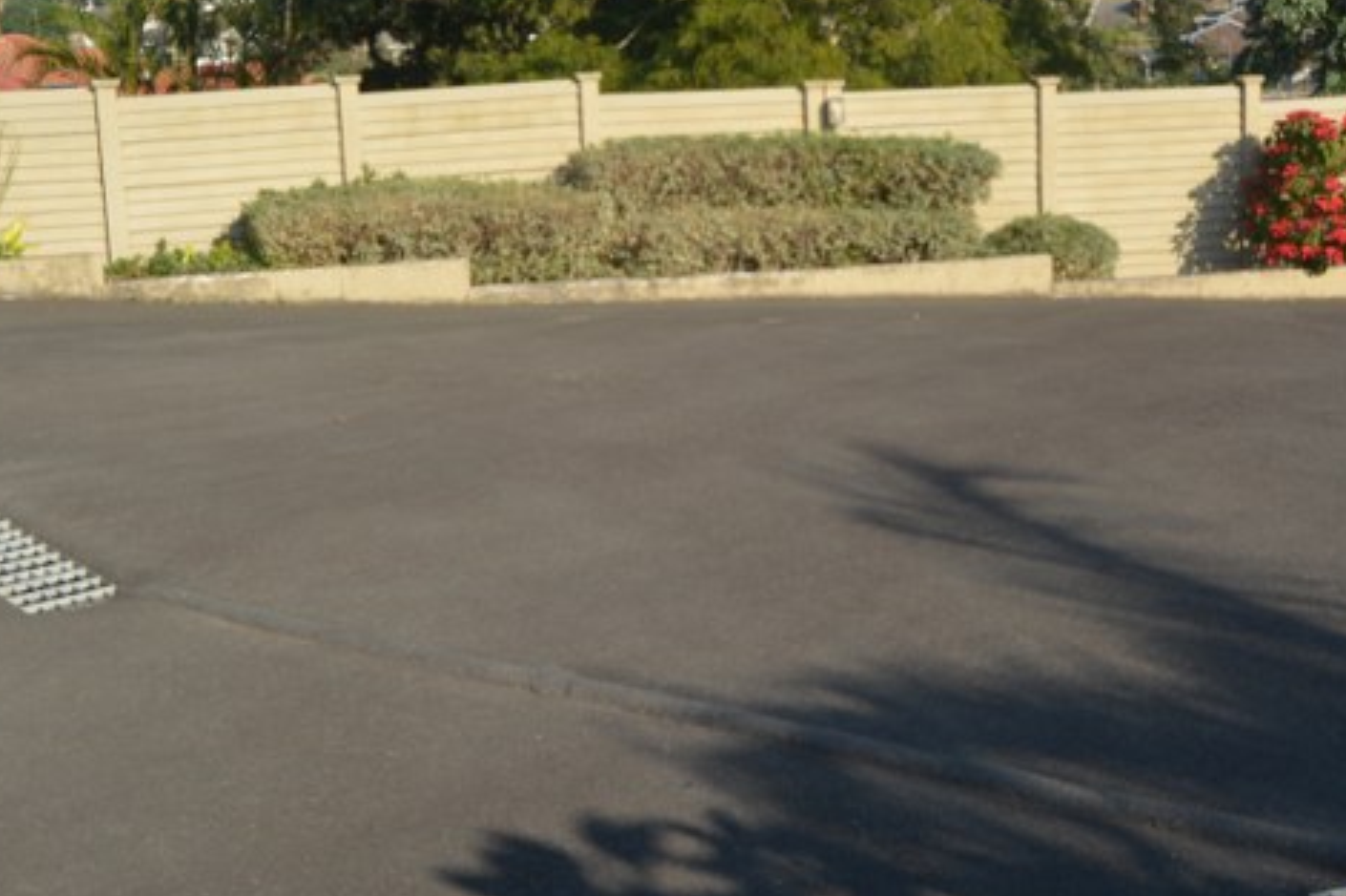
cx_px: 782
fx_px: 1719
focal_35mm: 46
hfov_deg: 42.6
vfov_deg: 28.8
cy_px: 218
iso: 180
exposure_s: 1/250
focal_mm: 18
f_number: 8
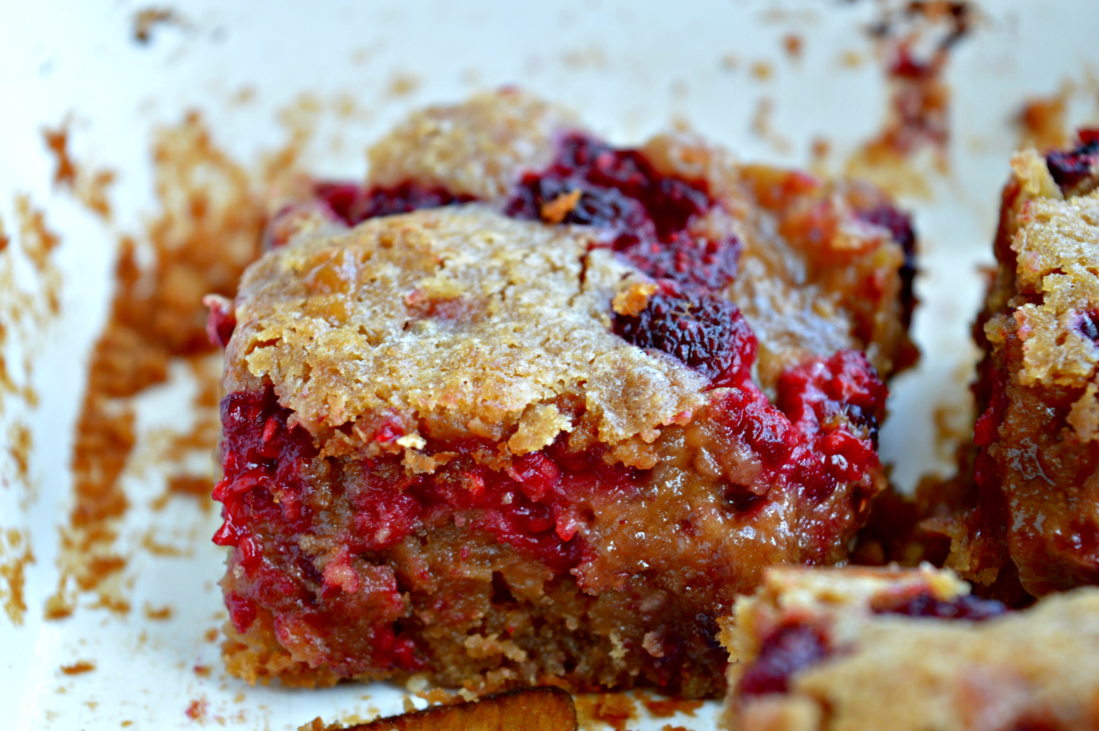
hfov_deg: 24.6
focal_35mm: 82
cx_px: 550
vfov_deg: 16.5
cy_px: 366
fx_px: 2516
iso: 100
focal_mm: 55
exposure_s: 1/10
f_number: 5.6
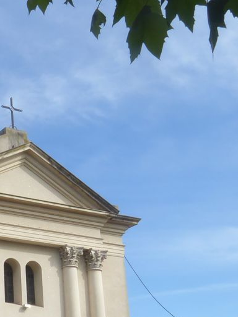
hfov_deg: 19.0
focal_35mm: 75
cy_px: 197
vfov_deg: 25.9
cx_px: -6
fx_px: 688
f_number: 7.1
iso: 80
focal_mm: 4.3
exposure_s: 1/125
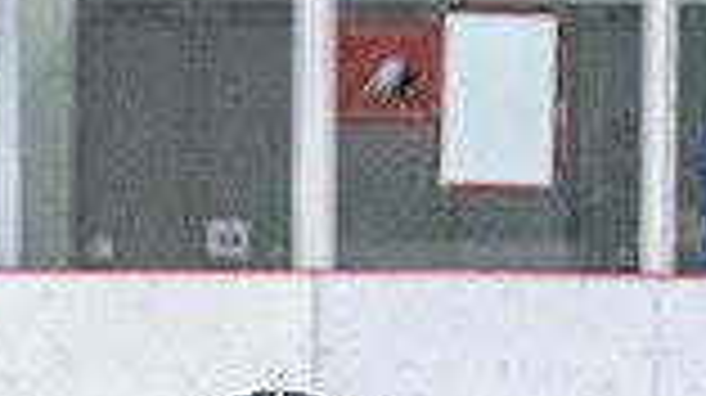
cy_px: 623
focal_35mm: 547
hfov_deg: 4.0
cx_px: 305
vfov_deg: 2.2
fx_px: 10231
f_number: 2.8
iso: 4000
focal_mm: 80
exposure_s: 1/800
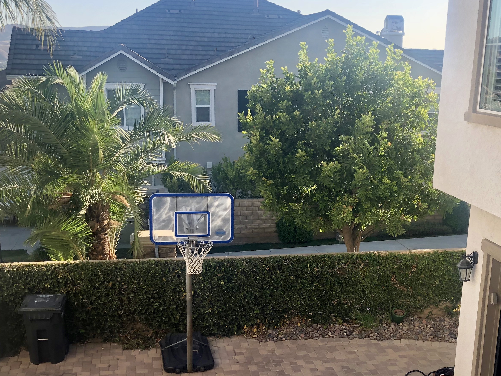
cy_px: 280
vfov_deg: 29.8
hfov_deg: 39.5
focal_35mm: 48
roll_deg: -1.8
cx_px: 294
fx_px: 695
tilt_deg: -16.8
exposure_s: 1/496
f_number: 1.8
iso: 20
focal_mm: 4
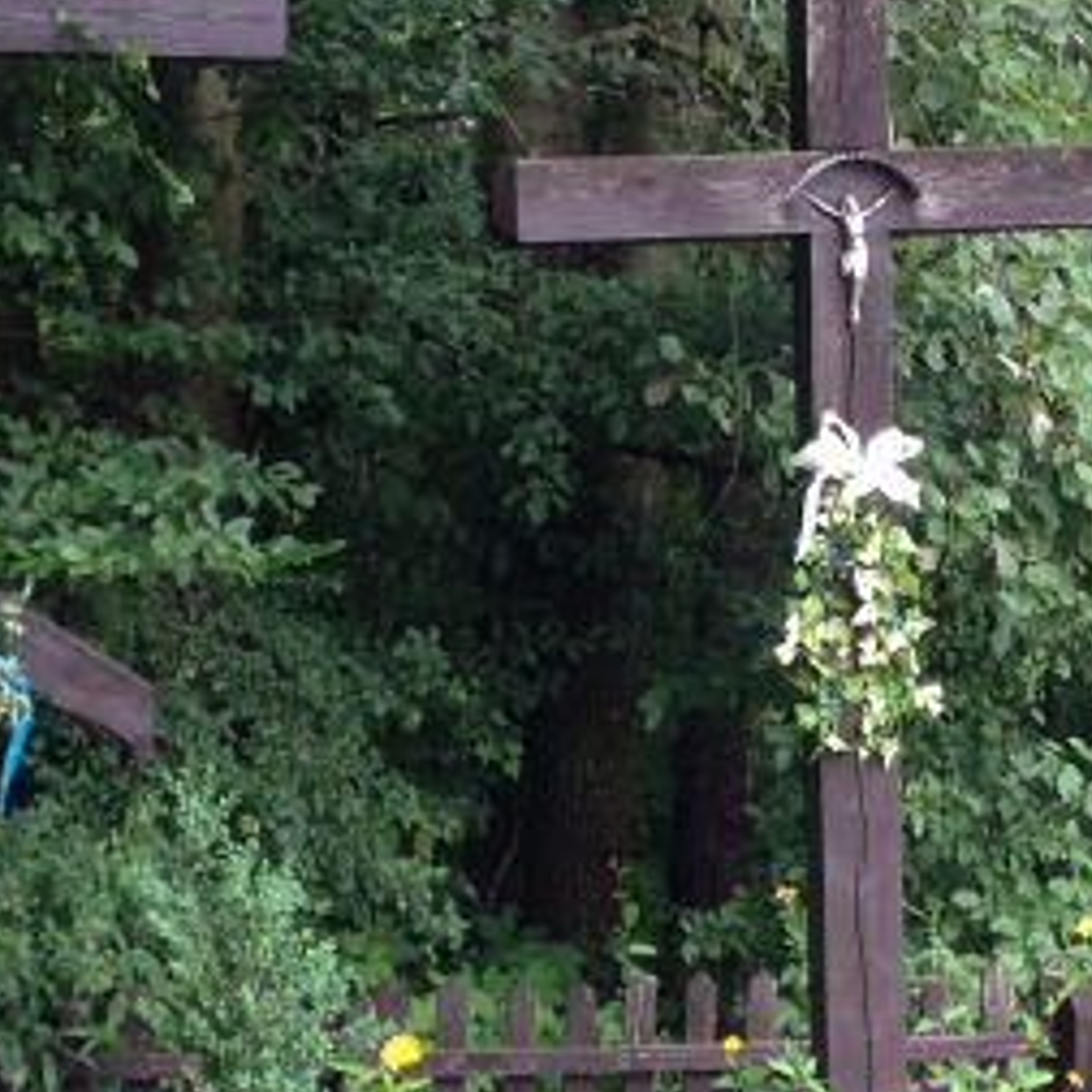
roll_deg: +1.6
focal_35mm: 98
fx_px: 3498
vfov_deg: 17.7
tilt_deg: -4.9
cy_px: 639
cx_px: 518
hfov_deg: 17.7
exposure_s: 1/120
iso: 80
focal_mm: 4.28
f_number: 2.4
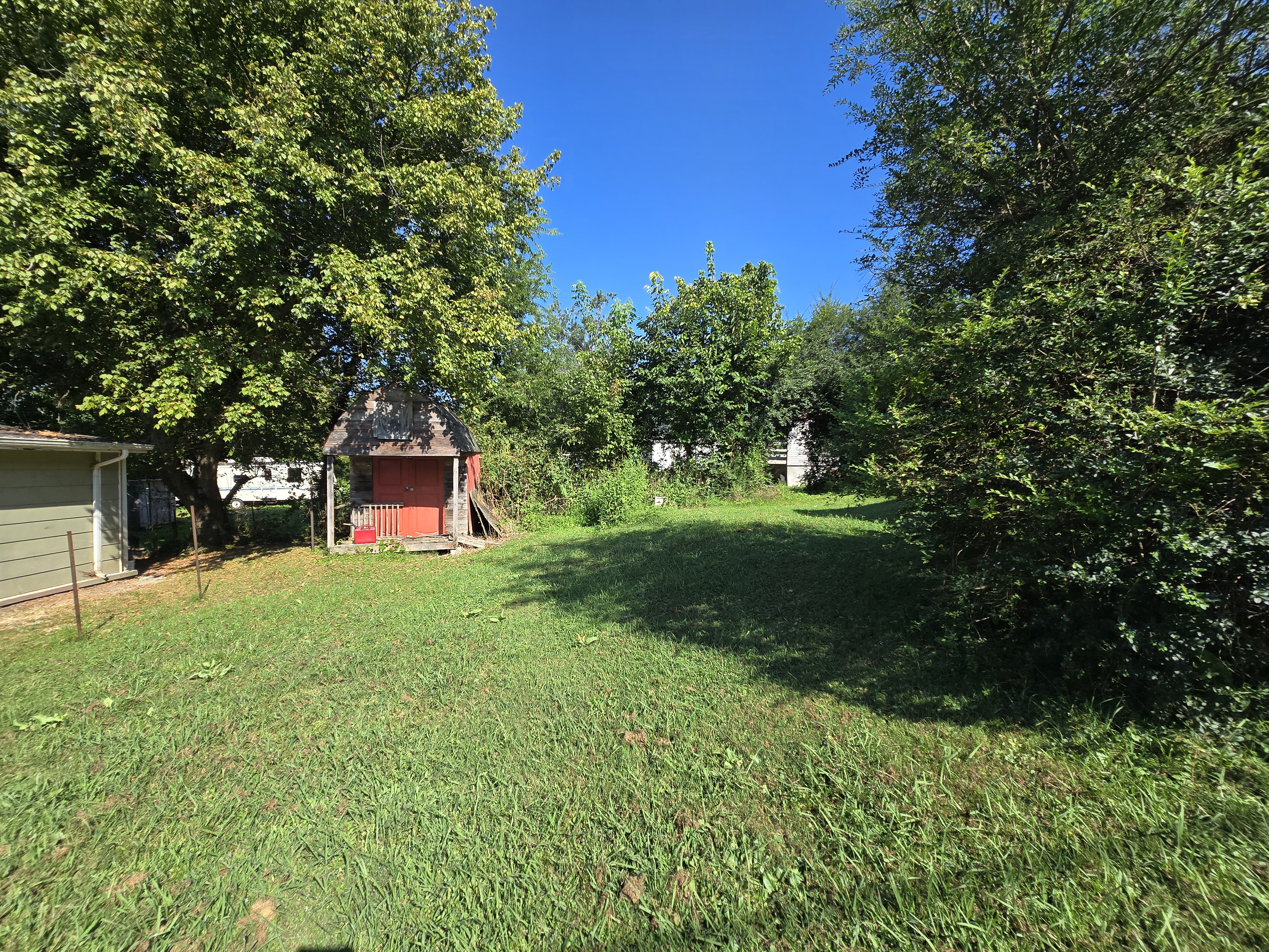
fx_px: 477
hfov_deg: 106.2
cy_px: 476
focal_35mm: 13
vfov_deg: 89.9
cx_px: 634
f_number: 2.2
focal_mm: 2.2
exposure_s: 1/1135
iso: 50
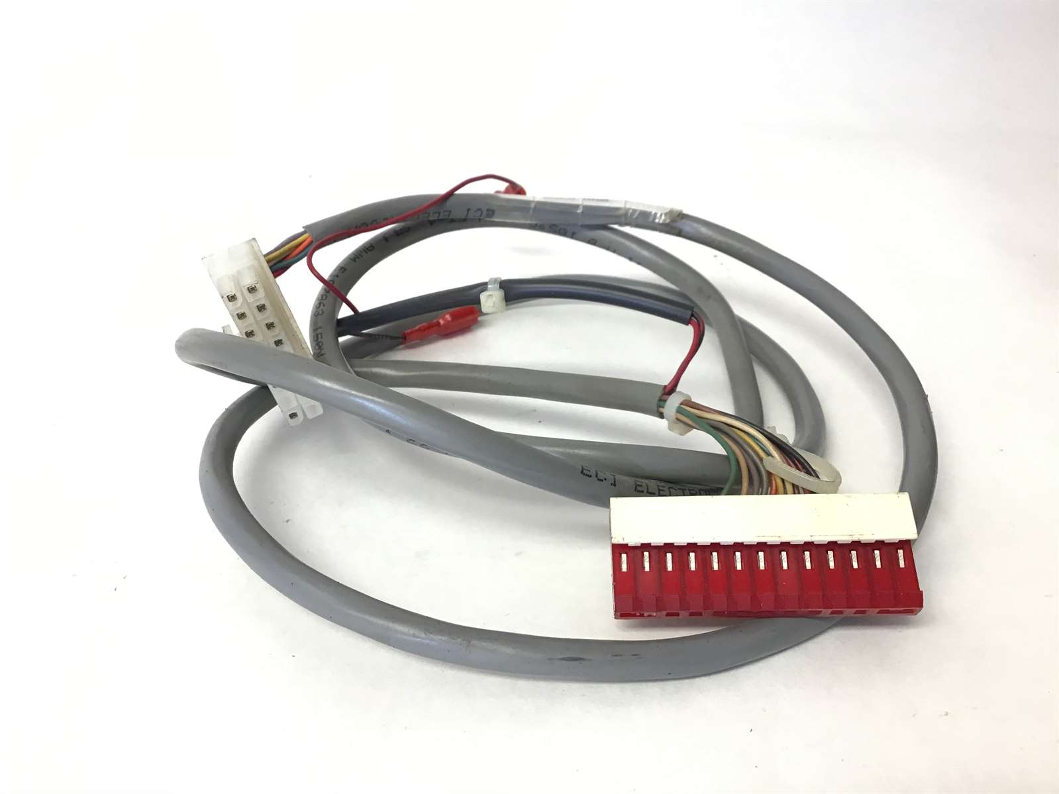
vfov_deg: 45.4
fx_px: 948
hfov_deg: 58.4
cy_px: 397
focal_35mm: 31
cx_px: 530
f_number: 2.4
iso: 40
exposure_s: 1/30
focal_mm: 3.3
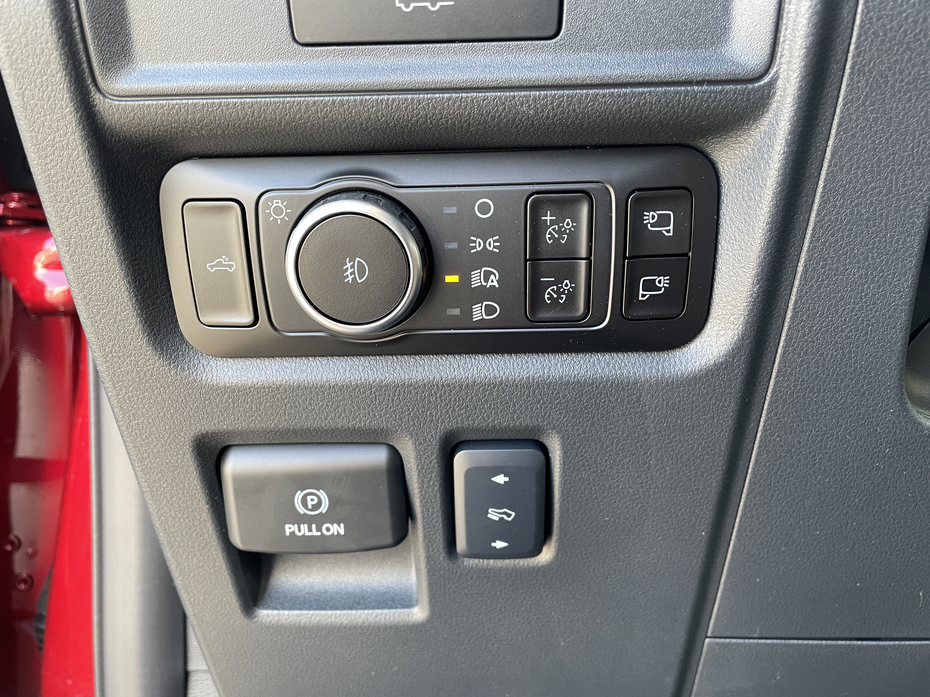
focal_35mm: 26
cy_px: 348
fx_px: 699
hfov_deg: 67.3
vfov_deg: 53.1
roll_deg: +1.2
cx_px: 465
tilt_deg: -7.5
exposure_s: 1/80
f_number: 1.6
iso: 125
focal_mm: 4.2
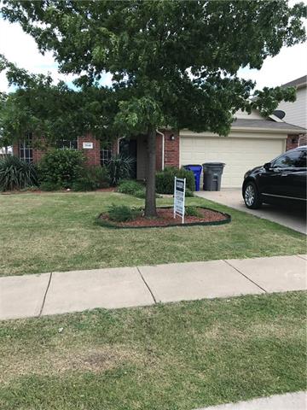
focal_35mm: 28
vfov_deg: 63.4
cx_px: 154
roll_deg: -0.4
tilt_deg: -5.0
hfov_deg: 49.7
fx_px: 331
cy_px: 205
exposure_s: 1/638
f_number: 1.8
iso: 20
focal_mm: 3.99
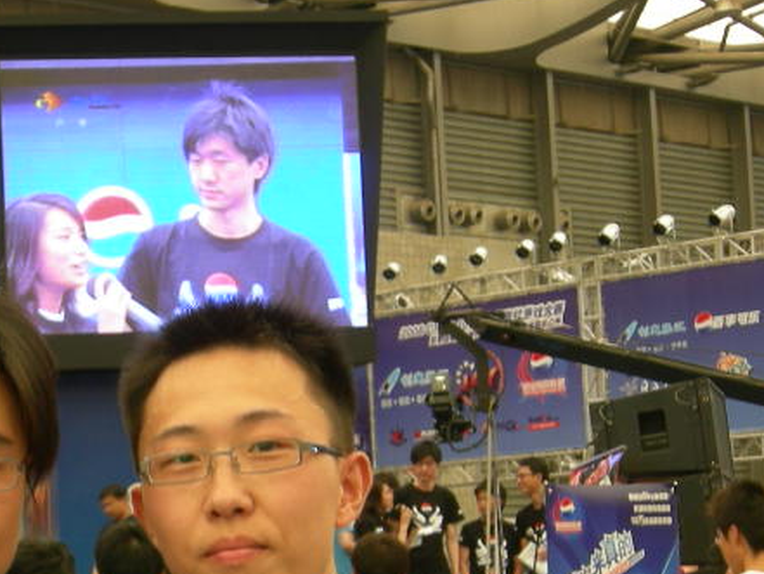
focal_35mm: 116
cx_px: 61
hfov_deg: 16.7
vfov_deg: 12.7
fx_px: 2561
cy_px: 531
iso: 64
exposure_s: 1/15.5
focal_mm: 10.4
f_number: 3.1
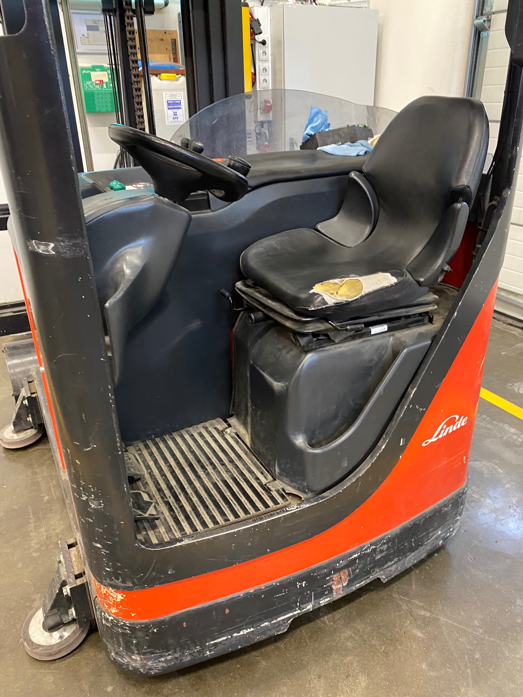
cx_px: 262
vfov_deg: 67.3
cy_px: 348
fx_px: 524
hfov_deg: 53.1
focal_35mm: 26
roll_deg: +1.9
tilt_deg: -23.3
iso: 500
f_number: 1.8
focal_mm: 4.25
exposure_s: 1/25
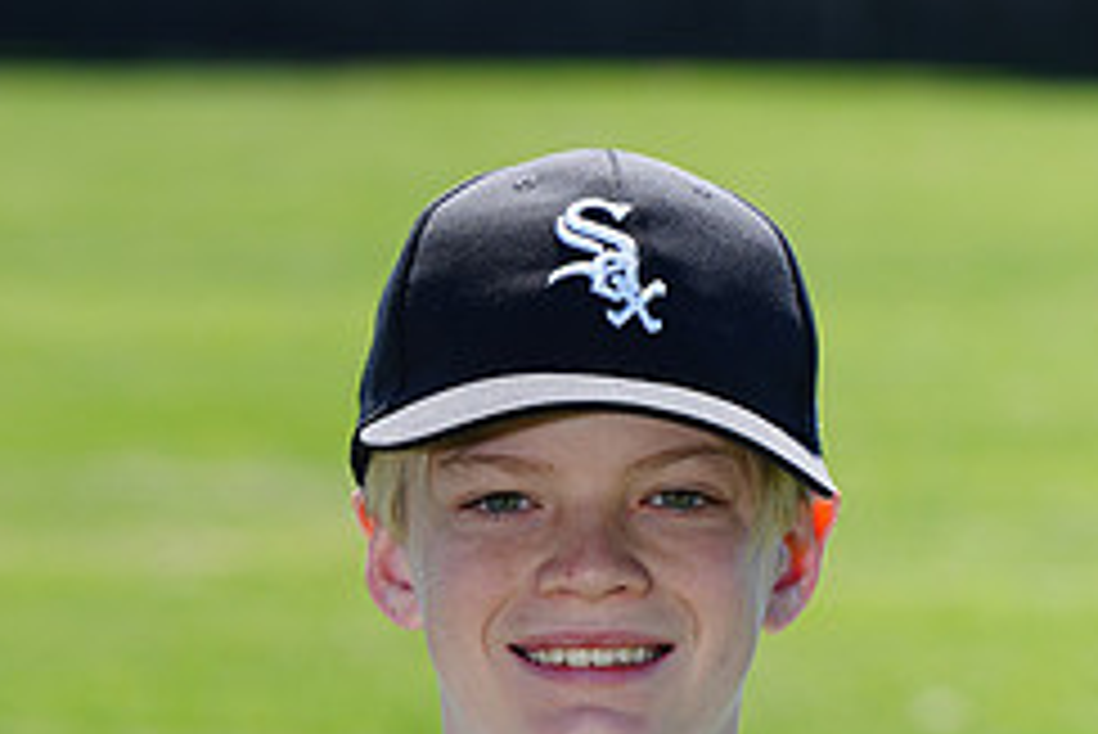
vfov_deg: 2.9
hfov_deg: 4.4
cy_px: 932
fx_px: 14373
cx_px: 524
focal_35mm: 471
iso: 200
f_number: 9
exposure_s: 1/250
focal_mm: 198
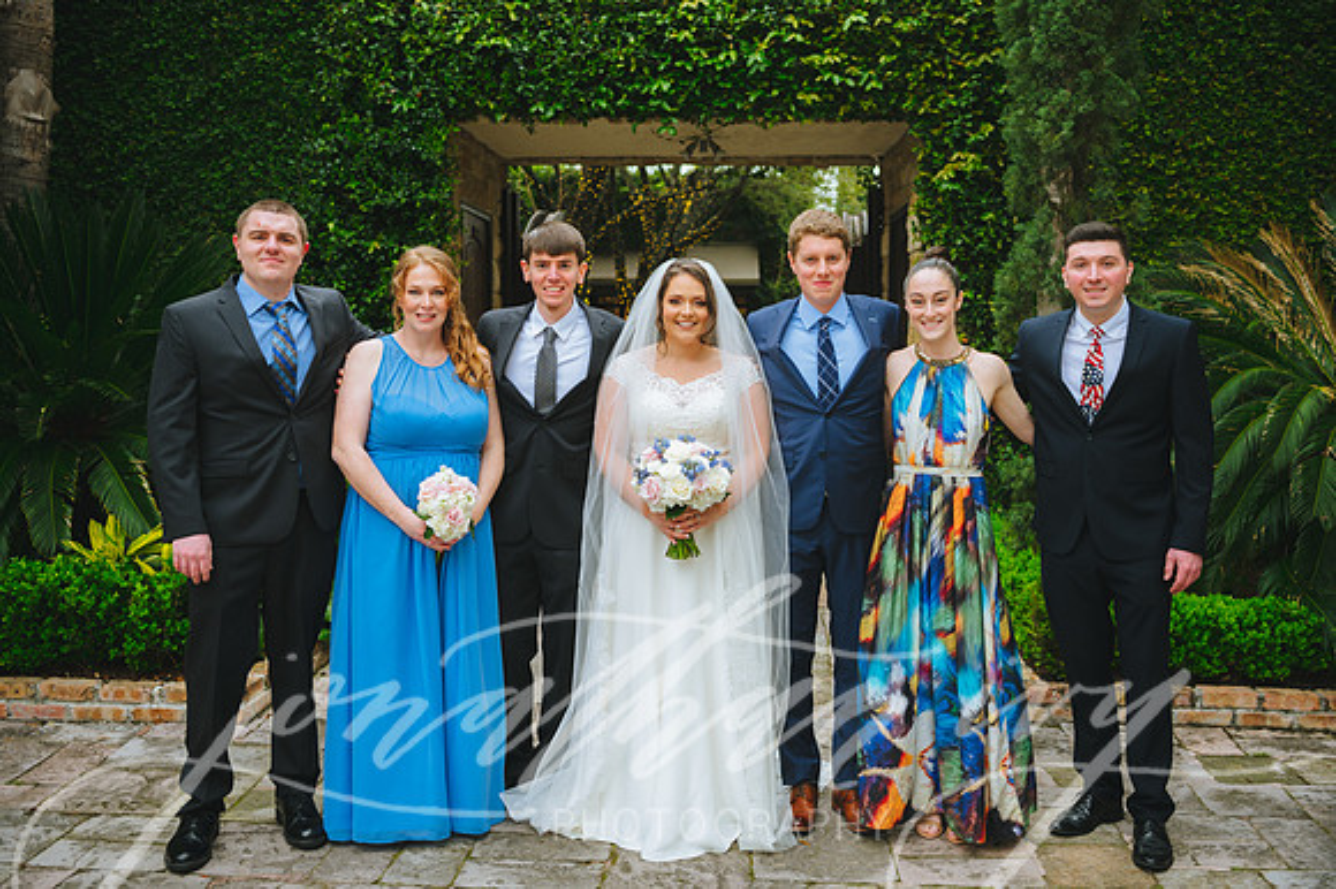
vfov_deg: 37.8
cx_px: 668
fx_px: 1298
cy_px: 444
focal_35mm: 35
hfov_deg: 54.5
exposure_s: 1/250
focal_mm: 35
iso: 200
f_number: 2.8
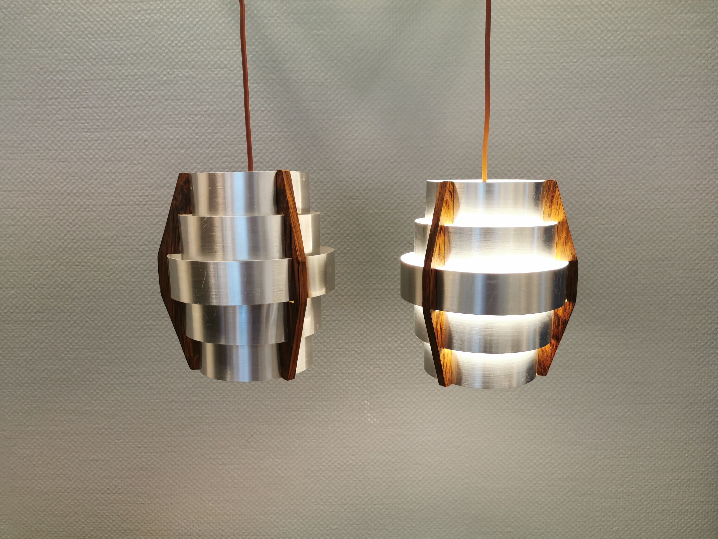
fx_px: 560
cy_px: 270
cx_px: 359
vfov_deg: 51.4
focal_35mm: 27
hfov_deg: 65.3
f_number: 1.6
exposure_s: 1/60
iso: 160
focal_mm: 5.56
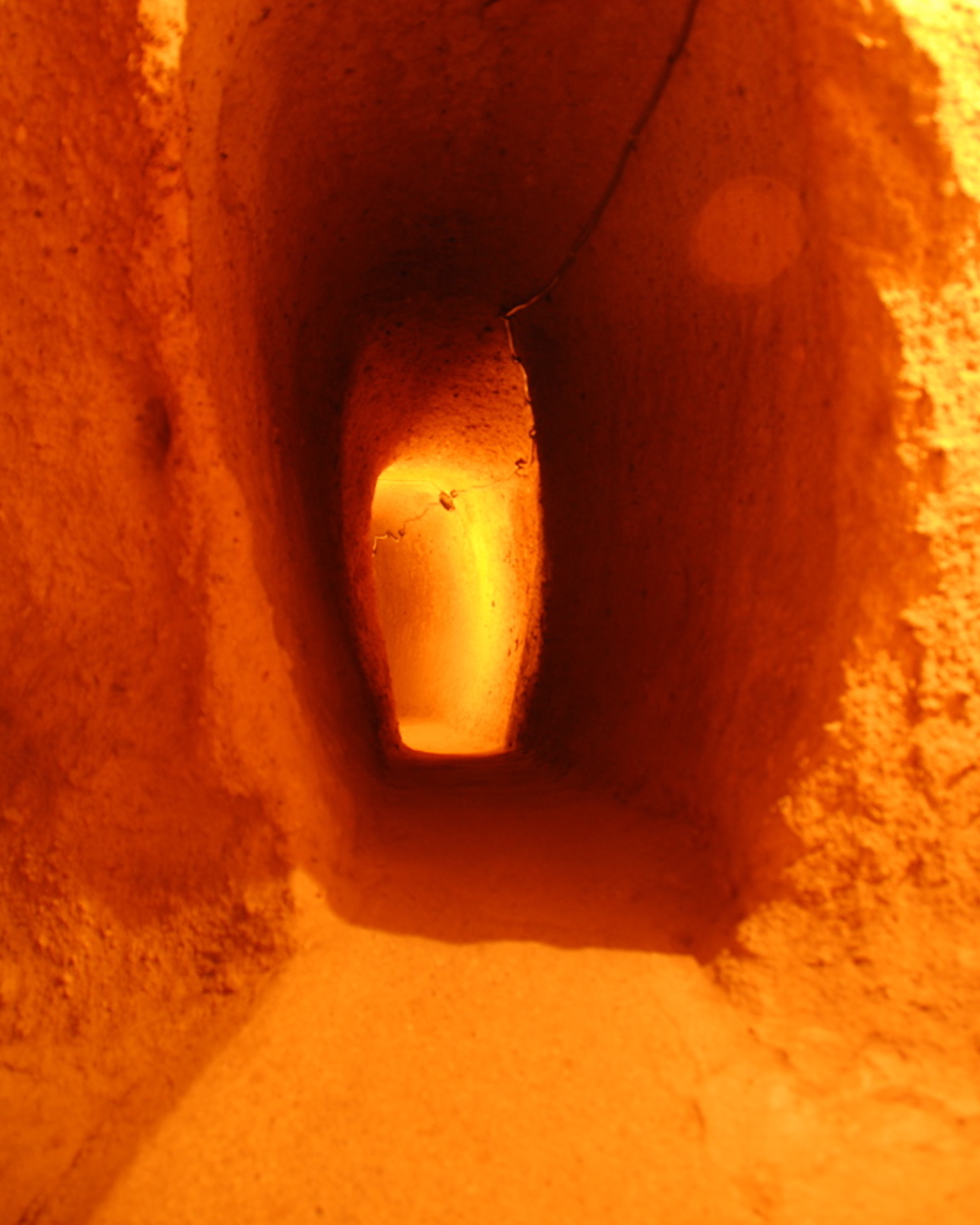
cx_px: 497
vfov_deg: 56.9
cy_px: 522
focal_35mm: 31
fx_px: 1124
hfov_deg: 47.1
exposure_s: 6
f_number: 3.5
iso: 200
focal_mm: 18
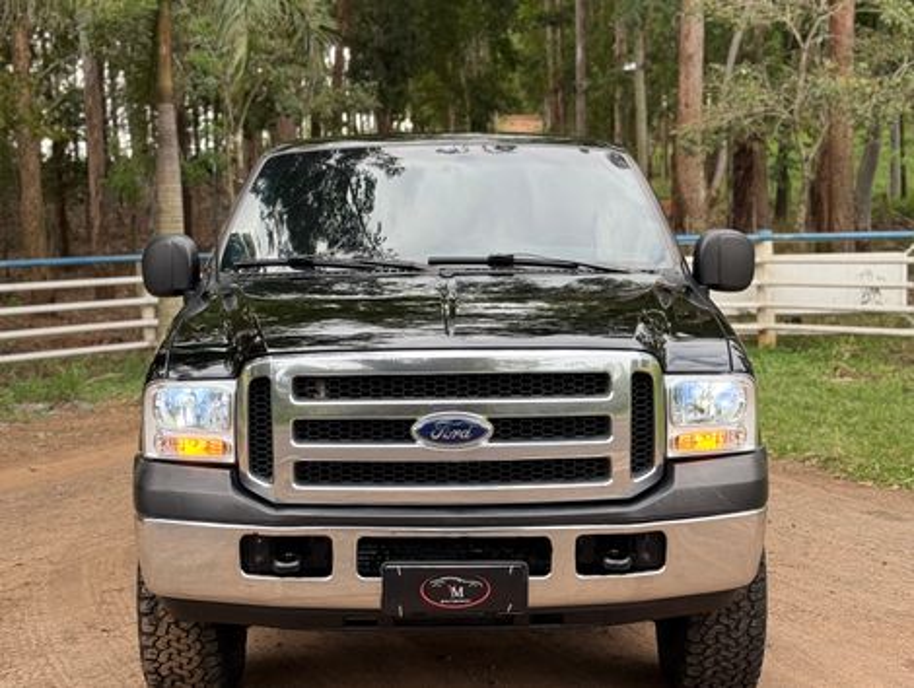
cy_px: 344
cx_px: 457
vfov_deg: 30.3
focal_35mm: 48
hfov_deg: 39.6
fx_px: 1269
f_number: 1.78
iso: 100
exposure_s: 1/506
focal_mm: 6.76
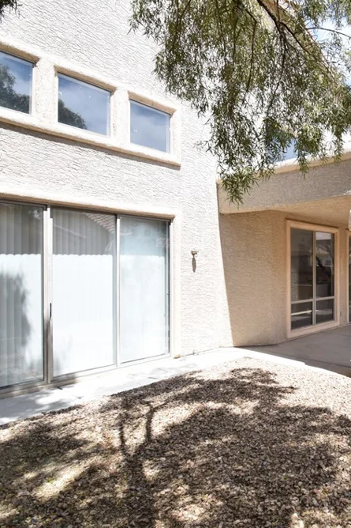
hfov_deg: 48.4
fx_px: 337
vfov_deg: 76.1
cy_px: 265
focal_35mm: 23
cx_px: 326
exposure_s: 1/200
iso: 200
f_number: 8
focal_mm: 10
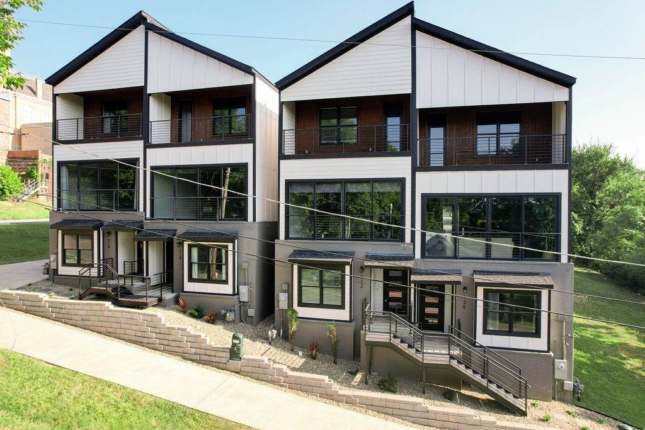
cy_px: 215
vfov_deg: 57.2
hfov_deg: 78.6
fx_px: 394
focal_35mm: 22
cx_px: 322
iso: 100
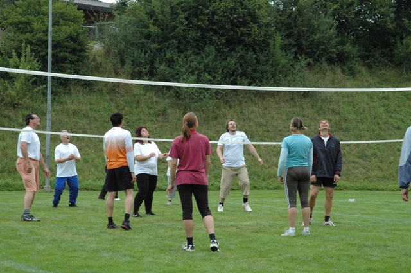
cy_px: 136
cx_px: 206
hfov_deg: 21.9
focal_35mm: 93
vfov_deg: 14.7
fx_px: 1060
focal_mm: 62
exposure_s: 1/400
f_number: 10
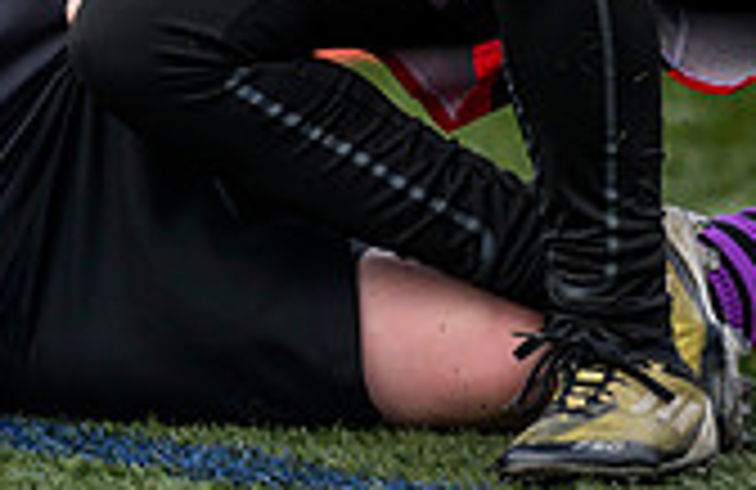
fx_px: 33031
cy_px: 135
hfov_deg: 1.3
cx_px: -705
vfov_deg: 0.9
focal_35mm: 1586
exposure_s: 1/1600
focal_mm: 400
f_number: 3.5
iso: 500
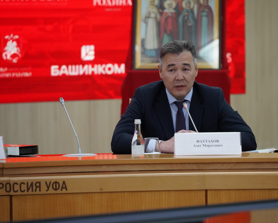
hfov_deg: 8.5
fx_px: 1860
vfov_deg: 6.8
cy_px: 112
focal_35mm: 226
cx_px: 165
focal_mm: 200
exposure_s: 1/160
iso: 6400
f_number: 5.6
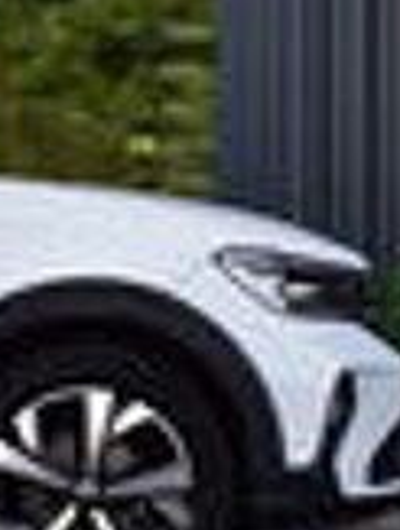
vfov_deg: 10.4
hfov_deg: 7.8
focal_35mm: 190
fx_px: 2922
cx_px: 75
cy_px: 249
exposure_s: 1/160
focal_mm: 45
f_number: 9
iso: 400
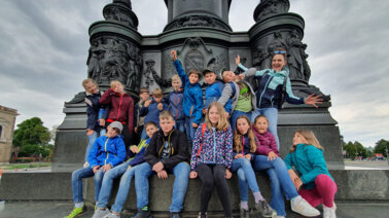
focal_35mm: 15
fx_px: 155
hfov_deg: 103.0
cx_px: 199
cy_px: 126
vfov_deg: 69.9
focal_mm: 1.8
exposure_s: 1/320
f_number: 2.2
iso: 50
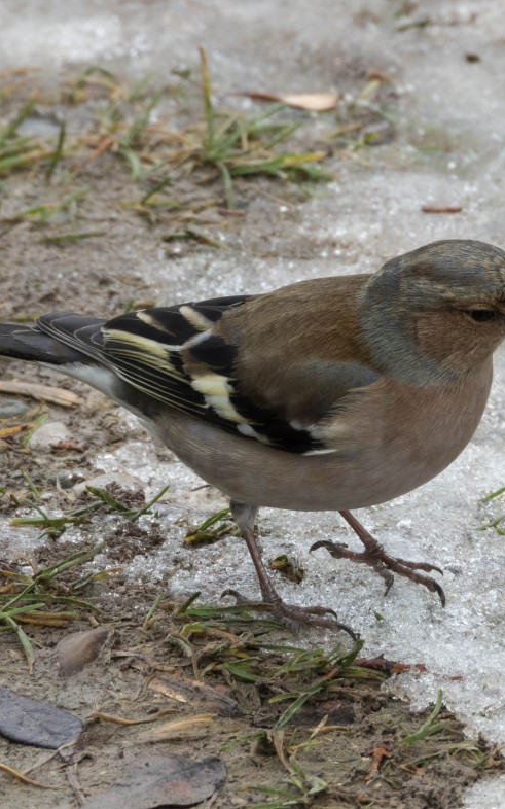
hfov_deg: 1.5
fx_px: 18724
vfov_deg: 2.5
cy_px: 404
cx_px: 292
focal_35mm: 850
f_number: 5.6
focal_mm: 108
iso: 100
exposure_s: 1/60
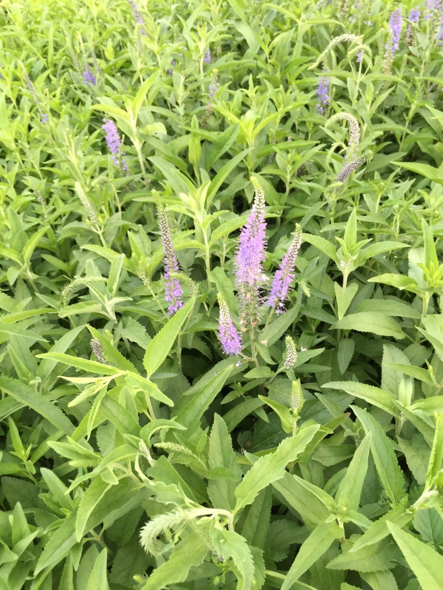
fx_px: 495
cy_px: 295
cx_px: 222
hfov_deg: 48.2
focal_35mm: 29
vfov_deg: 61.6
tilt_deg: -46.0
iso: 32
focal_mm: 4.15
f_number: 2.2
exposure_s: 1/33
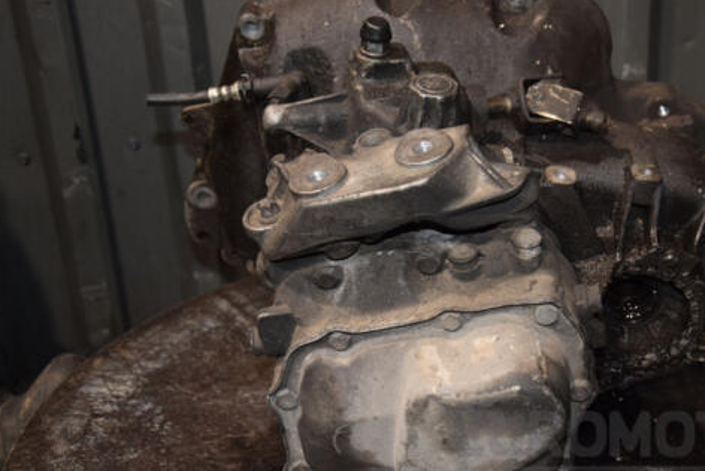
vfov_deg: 22.3
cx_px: 426
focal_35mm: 61
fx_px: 1195
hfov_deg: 32.8
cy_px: 235
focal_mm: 32
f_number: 5
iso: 800
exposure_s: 1/60
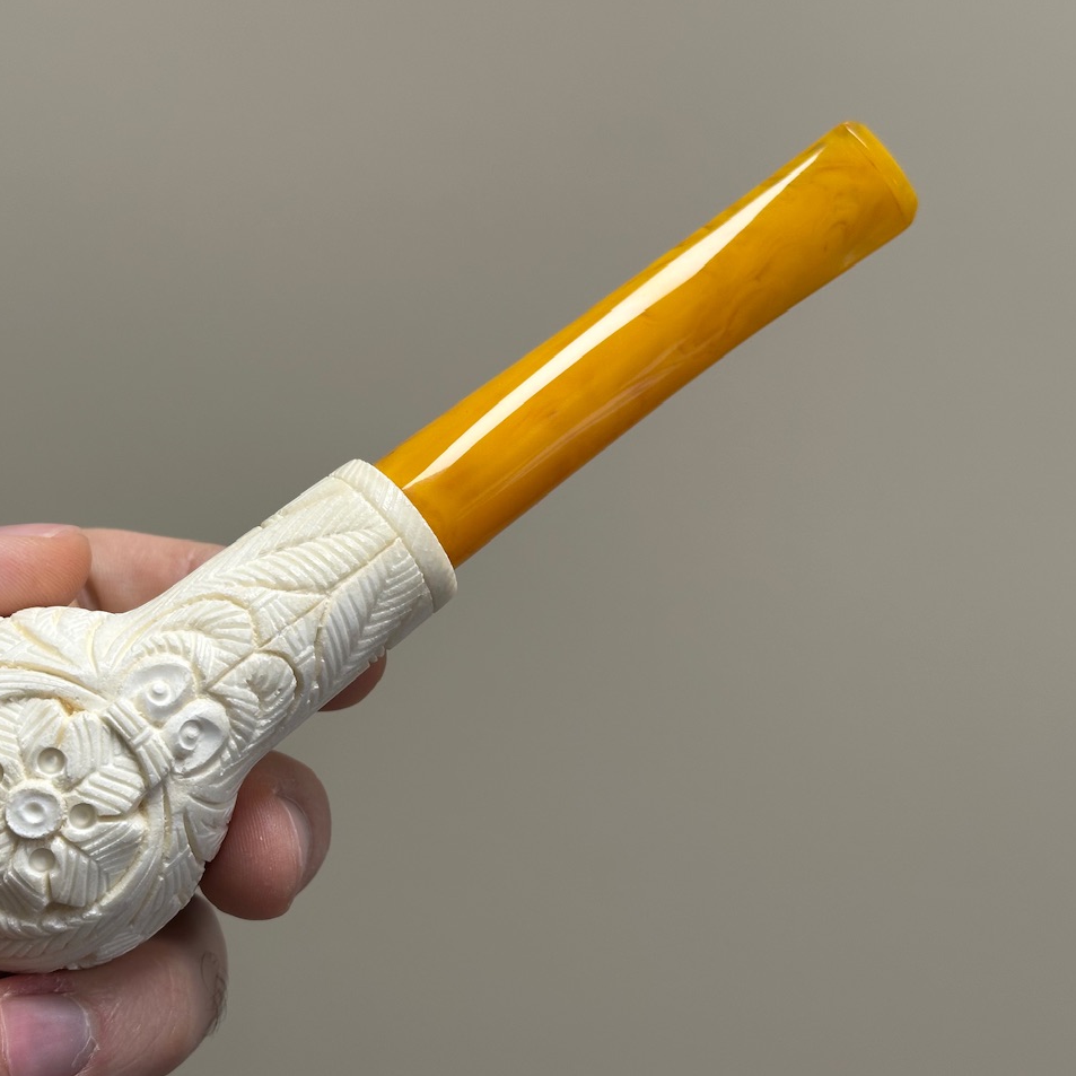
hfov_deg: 30.0
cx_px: 422
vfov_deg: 30.0
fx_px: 2005
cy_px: 536
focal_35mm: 57
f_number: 1.78
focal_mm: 6.86
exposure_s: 1/100
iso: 50
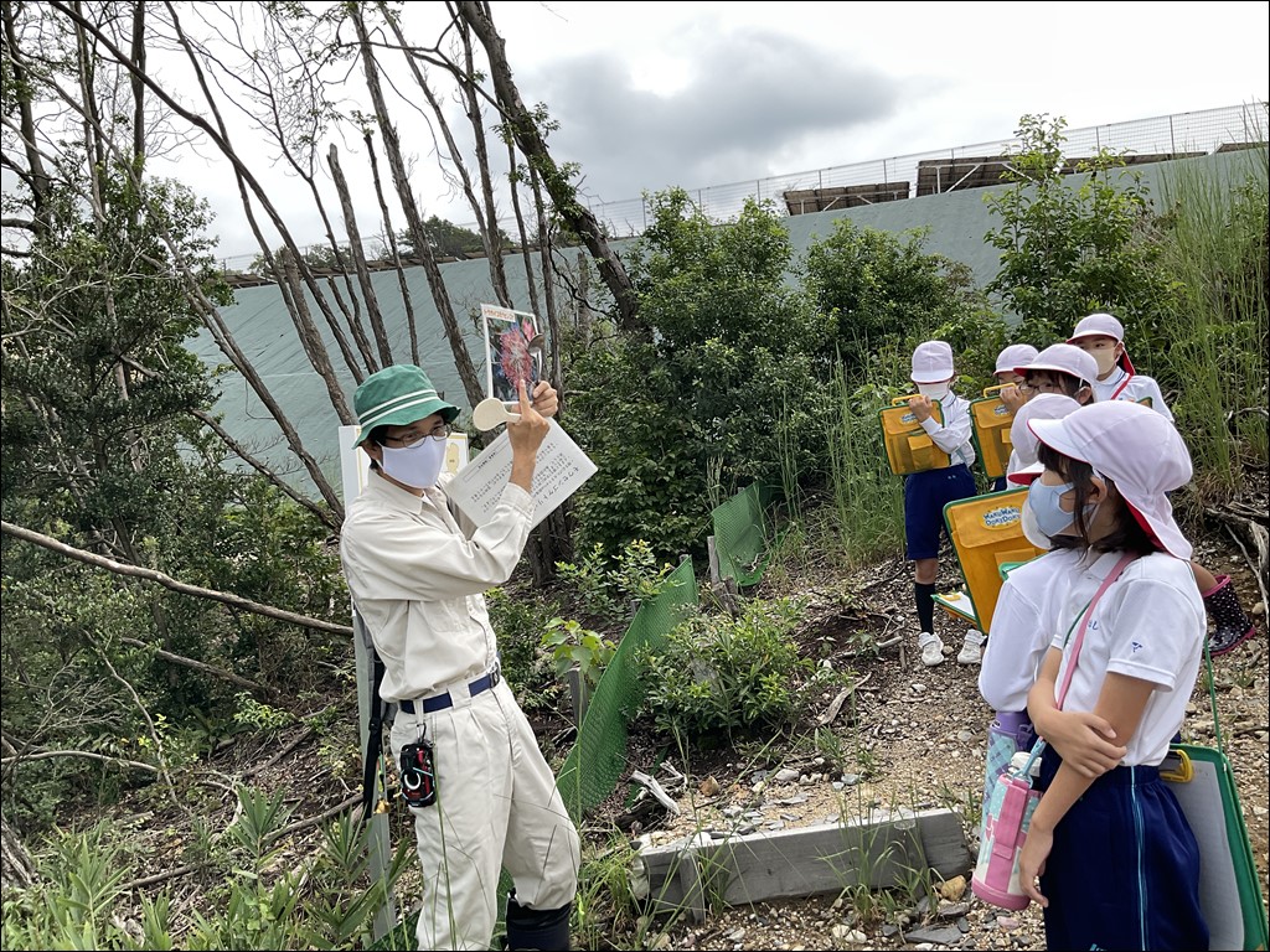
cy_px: 476
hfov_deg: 61.7
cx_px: 635
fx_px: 1064
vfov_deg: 48.2
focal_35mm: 29
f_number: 1.8
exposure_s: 1/1168
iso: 16
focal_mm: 3
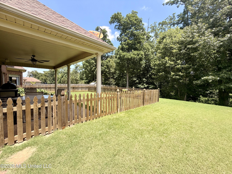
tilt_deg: -2.9
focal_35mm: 14
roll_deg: -0.2
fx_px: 94
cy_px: 87
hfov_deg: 102.1
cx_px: 116
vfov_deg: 85.7
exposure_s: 1/590
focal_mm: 2.22
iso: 40
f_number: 2.2
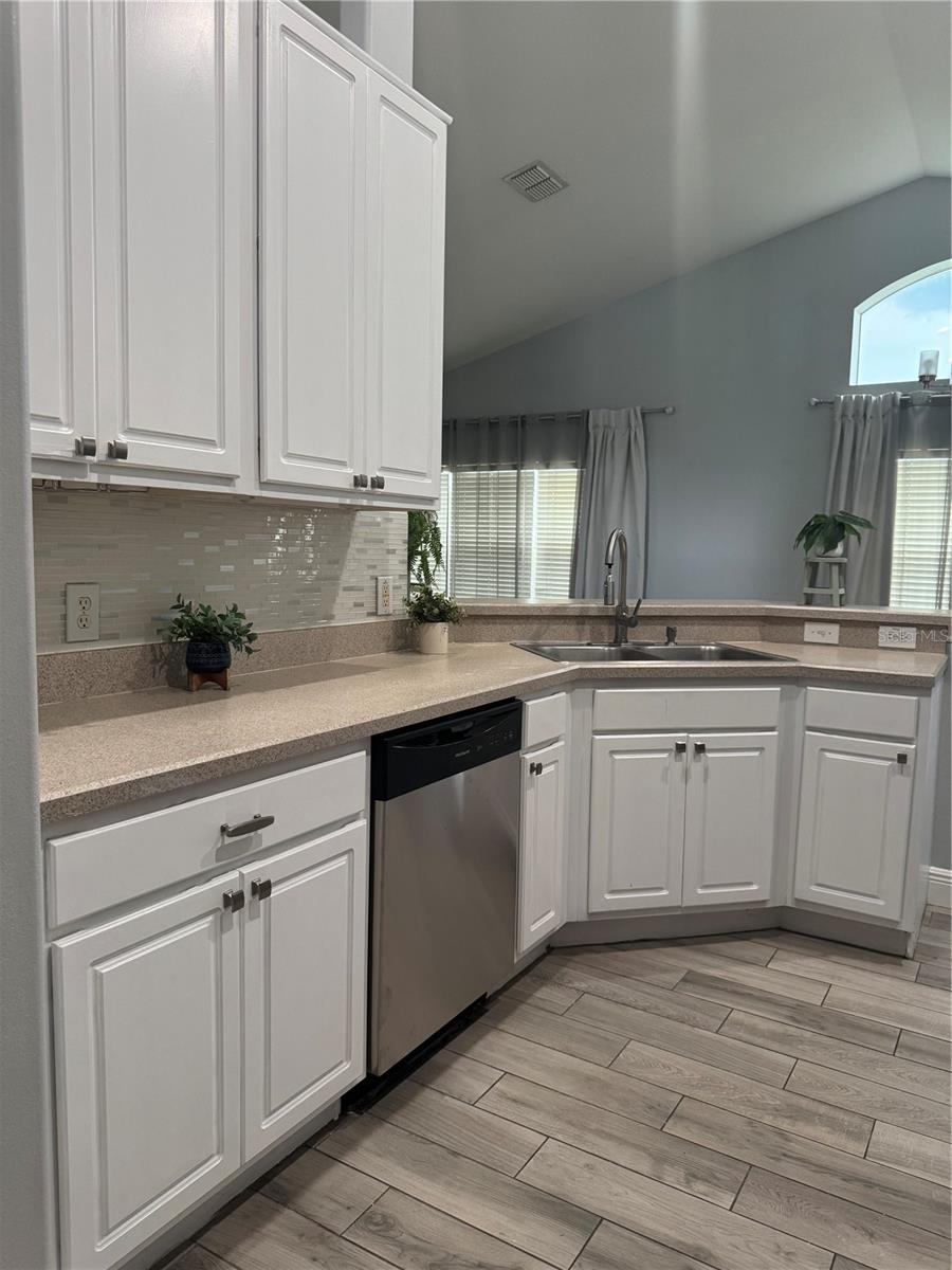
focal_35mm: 24
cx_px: 476
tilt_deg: -6.1
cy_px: 635
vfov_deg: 71.6
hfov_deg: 56.8
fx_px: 880
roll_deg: -0.8
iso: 250
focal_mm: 6.76
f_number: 1.78
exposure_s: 1/60
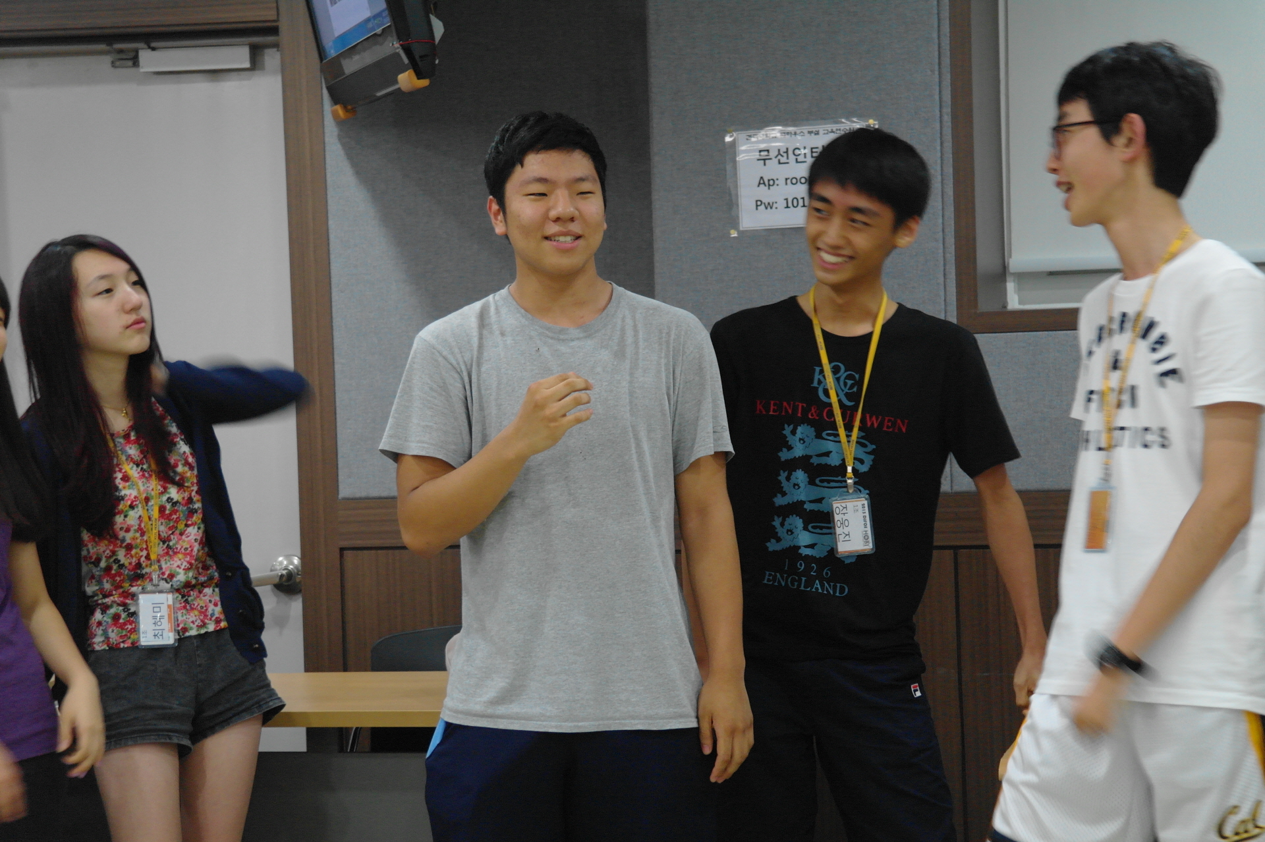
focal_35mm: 84
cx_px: 632
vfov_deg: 16.2
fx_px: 2950
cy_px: 421
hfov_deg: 24.2
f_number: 5.6
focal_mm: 55
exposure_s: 1/15
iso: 800
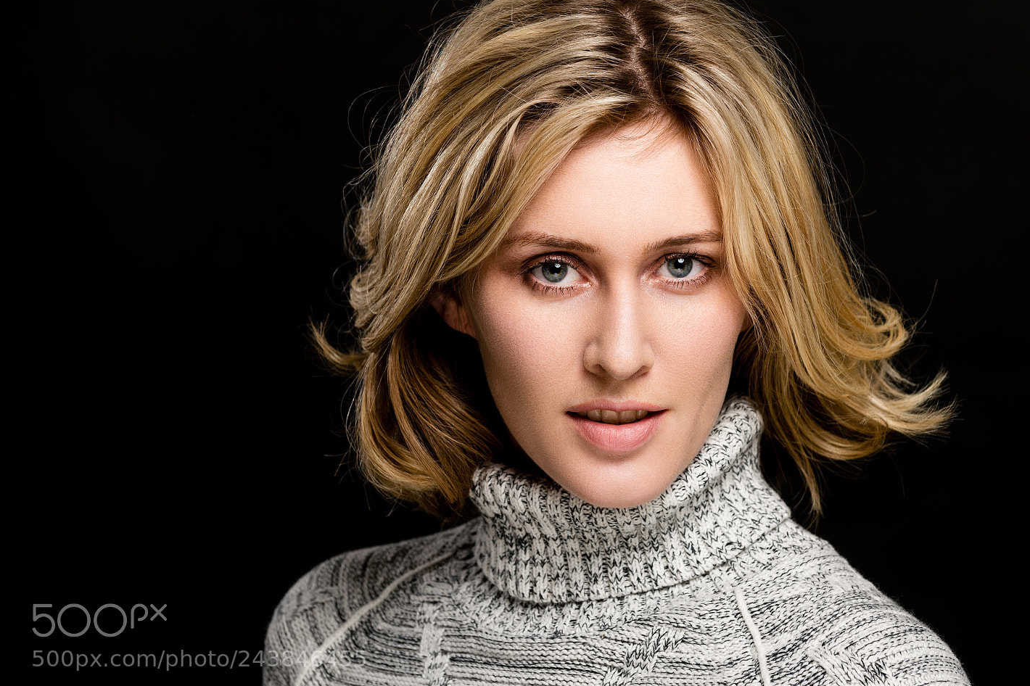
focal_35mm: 169
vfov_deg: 8.1
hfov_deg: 12.2
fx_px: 4834
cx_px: 567
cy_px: 329
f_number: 8
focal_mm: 150
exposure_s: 1/125
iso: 100
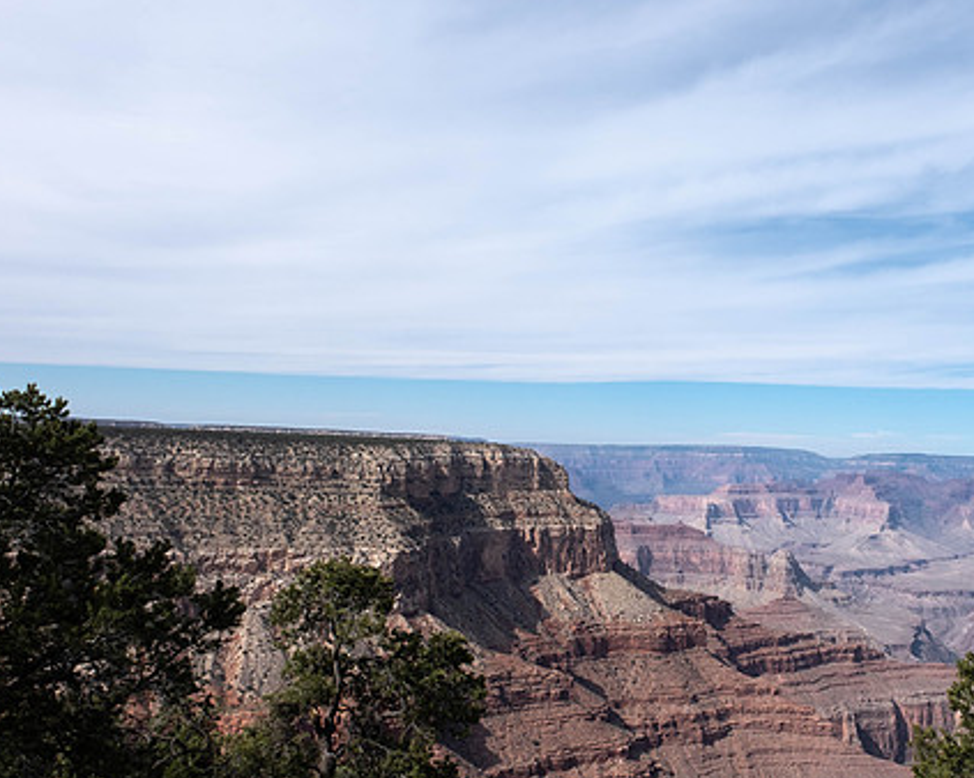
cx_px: 616
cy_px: 481
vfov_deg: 40.9
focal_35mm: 36
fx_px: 1037
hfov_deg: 49.7
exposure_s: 1/480
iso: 200
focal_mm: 16
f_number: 8
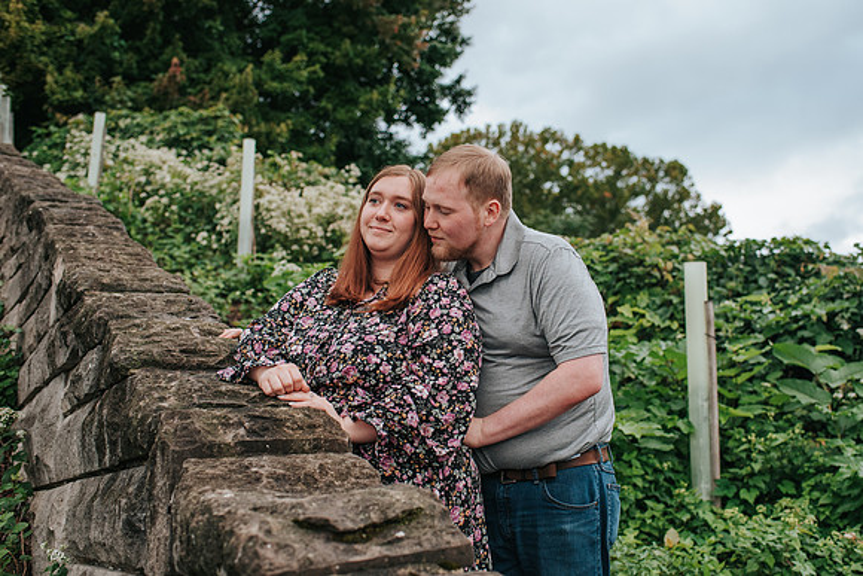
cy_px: 288
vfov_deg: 33.3
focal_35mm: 40
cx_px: 477
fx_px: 963
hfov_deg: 48.2
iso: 900
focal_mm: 35
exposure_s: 1/800
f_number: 3.2
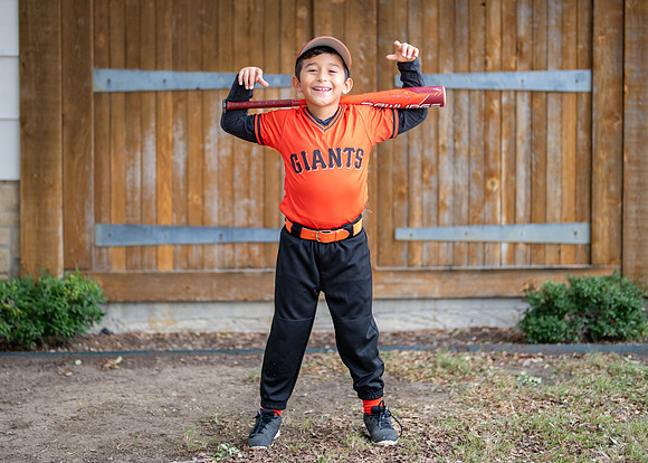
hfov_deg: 29.0
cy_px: 195
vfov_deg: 20.9
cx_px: 303
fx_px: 1254
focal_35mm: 68
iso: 500
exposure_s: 1/640
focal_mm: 50
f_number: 1.2
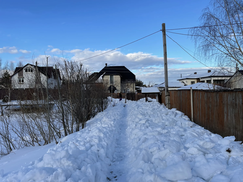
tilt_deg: -0.5
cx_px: 122
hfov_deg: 67.3
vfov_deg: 53.1
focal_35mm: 26
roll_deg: -0.3
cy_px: 91
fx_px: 183
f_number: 1.6
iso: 32
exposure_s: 1/2020
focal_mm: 4.2
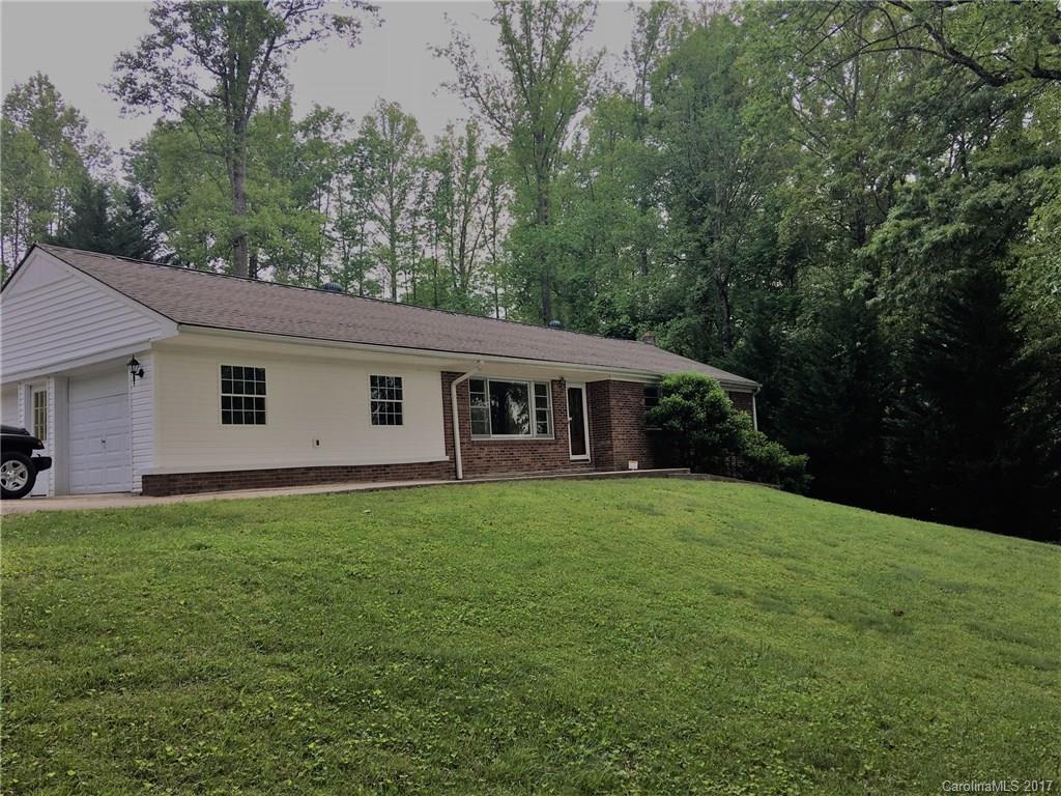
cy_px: 398
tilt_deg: +6.8
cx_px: 530
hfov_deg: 61.7
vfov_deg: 48.2
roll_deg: +3.5
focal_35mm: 29
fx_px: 889
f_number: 2.2
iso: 25
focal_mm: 4.15
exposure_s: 1/469
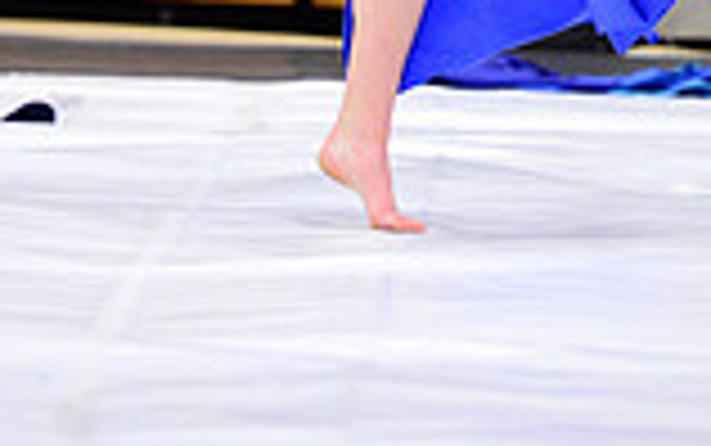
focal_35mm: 465
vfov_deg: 2.8
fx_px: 9017
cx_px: 380
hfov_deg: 4.5
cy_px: -451
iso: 6400
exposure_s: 1/320
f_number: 2.8
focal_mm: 160
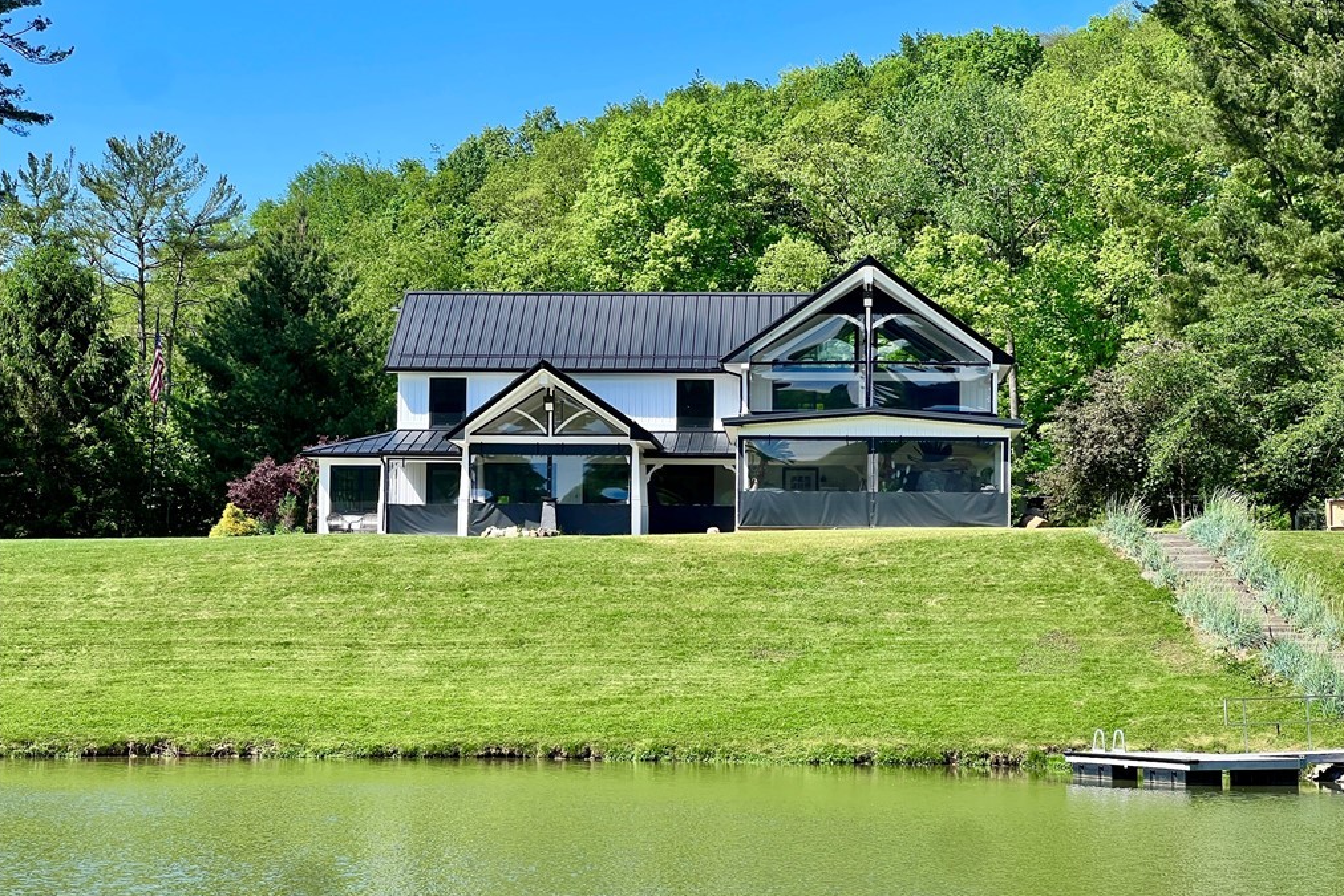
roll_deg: -0.6
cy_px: 435
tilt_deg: +3.8
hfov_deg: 25.1
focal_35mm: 81
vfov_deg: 16.9
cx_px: 677
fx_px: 3024
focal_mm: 9
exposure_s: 1/412
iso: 32
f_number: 2.8
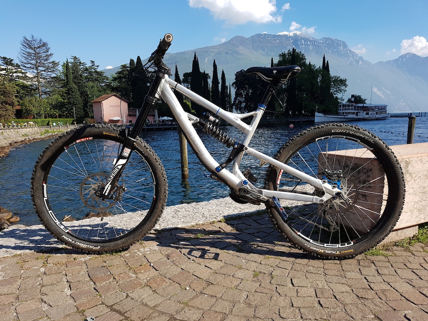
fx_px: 321
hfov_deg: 67.3
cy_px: 160
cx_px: 214
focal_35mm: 26
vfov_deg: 53.1
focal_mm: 4.2
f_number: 1.7
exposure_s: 1/1612
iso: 50
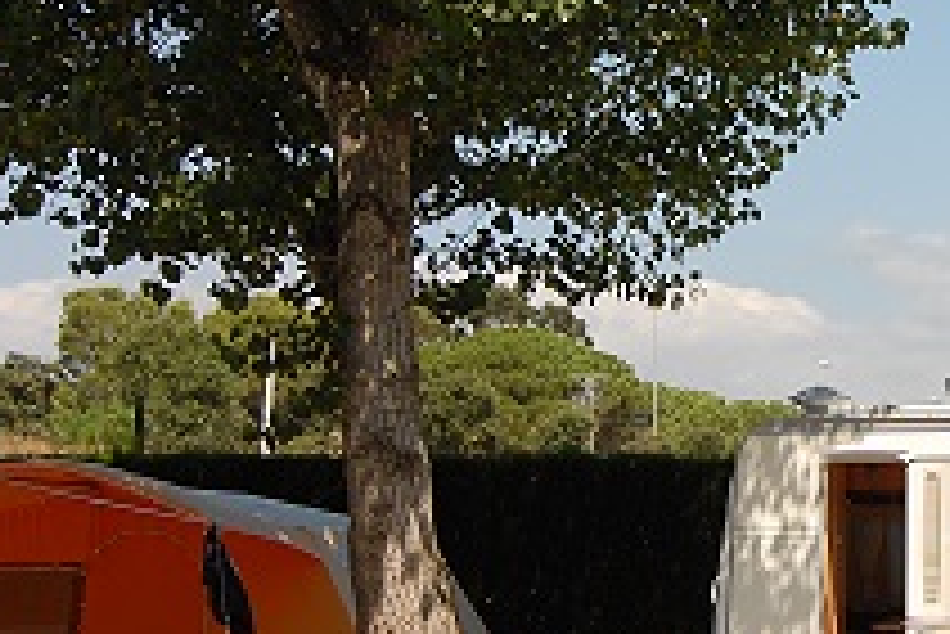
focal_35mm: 99
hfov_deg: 19.5
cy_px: 133
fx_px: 2614
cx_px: 1105
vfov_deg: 13.8
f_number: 8
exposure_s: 1/400
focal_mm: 24
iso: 200
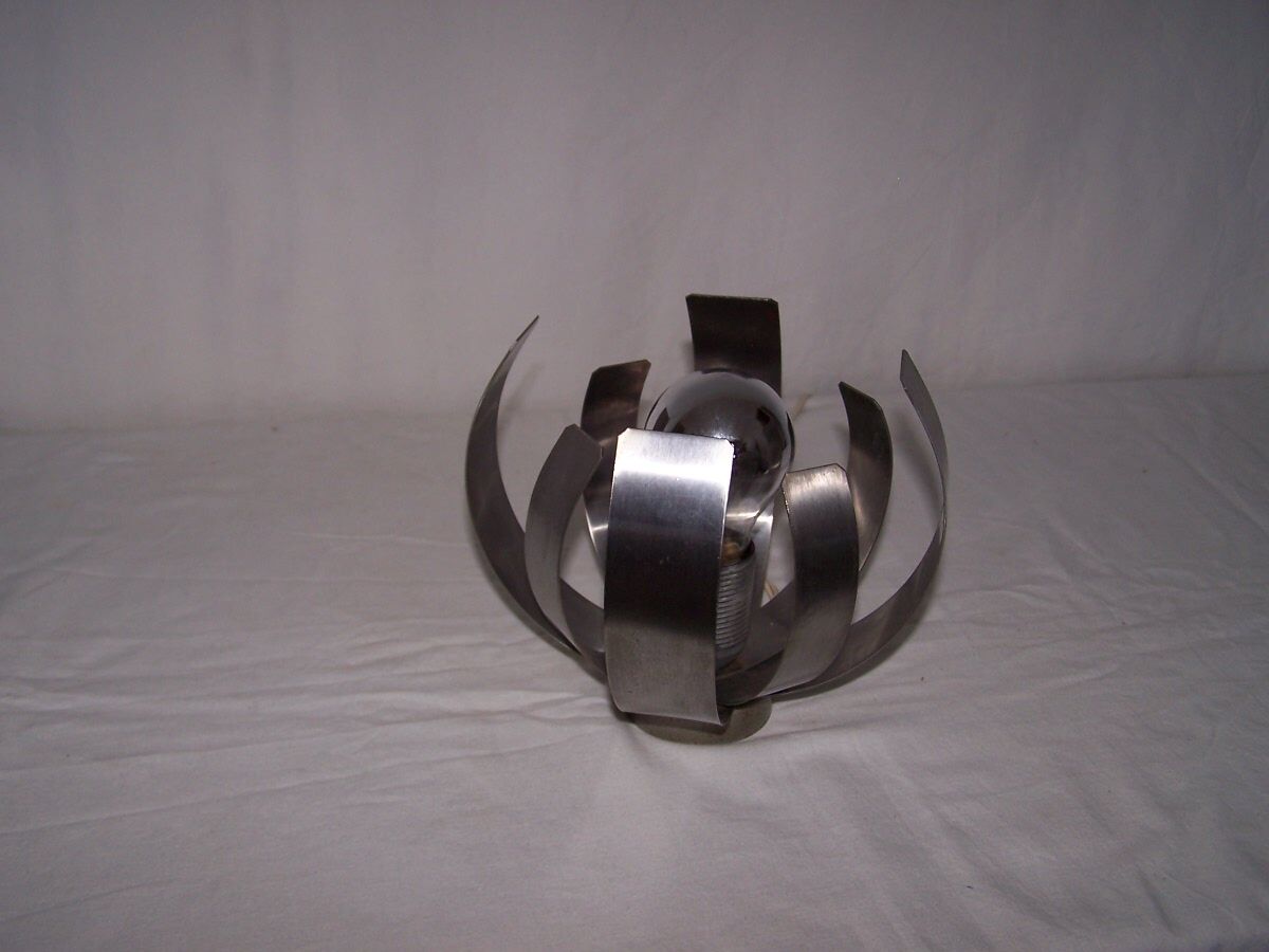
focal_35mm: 38
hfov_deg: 49.0
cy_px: 476
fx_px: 1393
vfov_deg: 37.7
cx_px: 634
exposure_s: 1/60
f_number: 2.8
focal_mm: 6.3
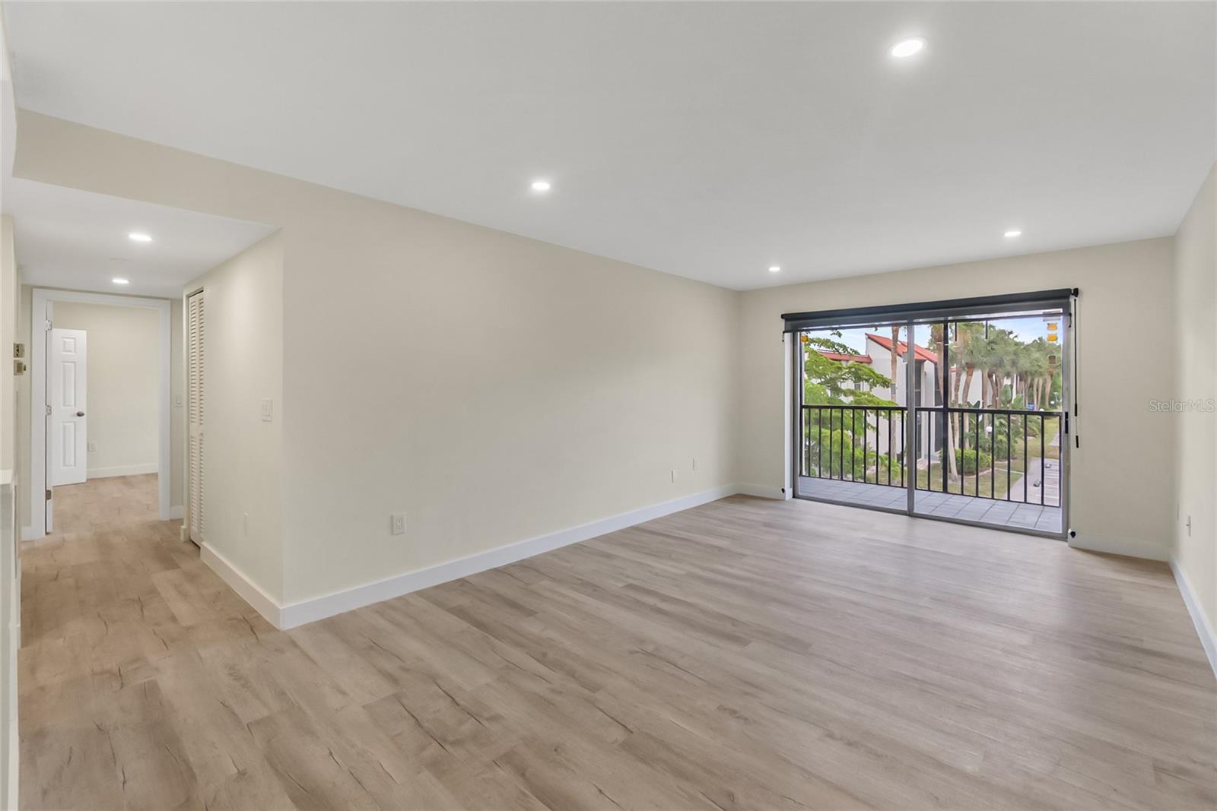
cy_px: 406
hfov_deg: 100.4
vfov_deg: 77.3
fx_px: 507
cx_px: 608
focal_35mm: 15
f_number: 5.6
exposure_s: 1/200
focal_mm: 10
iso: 640
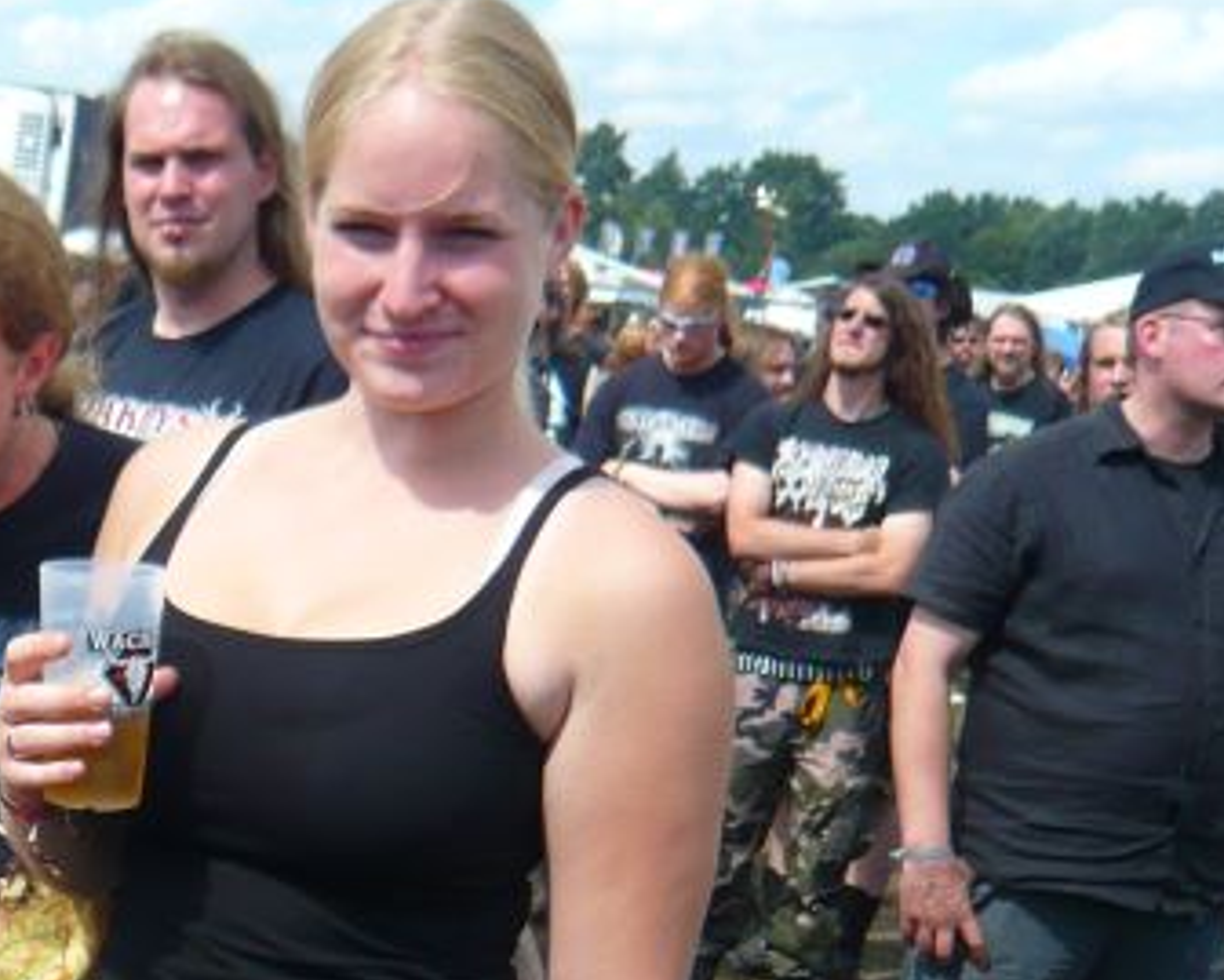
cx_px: -44
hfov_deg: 27.2
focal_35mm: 65
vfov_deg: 23.3
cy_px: 692
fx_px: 2355
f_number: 2.8
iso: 100
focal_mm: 4.6
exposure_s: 1/800
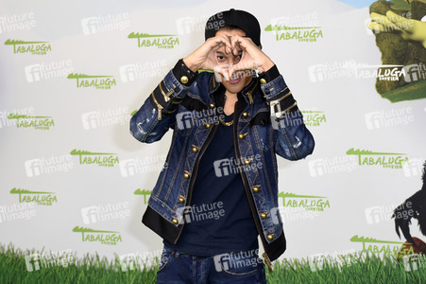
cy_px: 142
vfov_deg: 22.6
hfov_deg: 33.4
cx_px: 213
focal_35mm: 60
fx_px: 709
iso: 500
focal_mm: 40
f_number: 5.6
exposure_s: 1/125
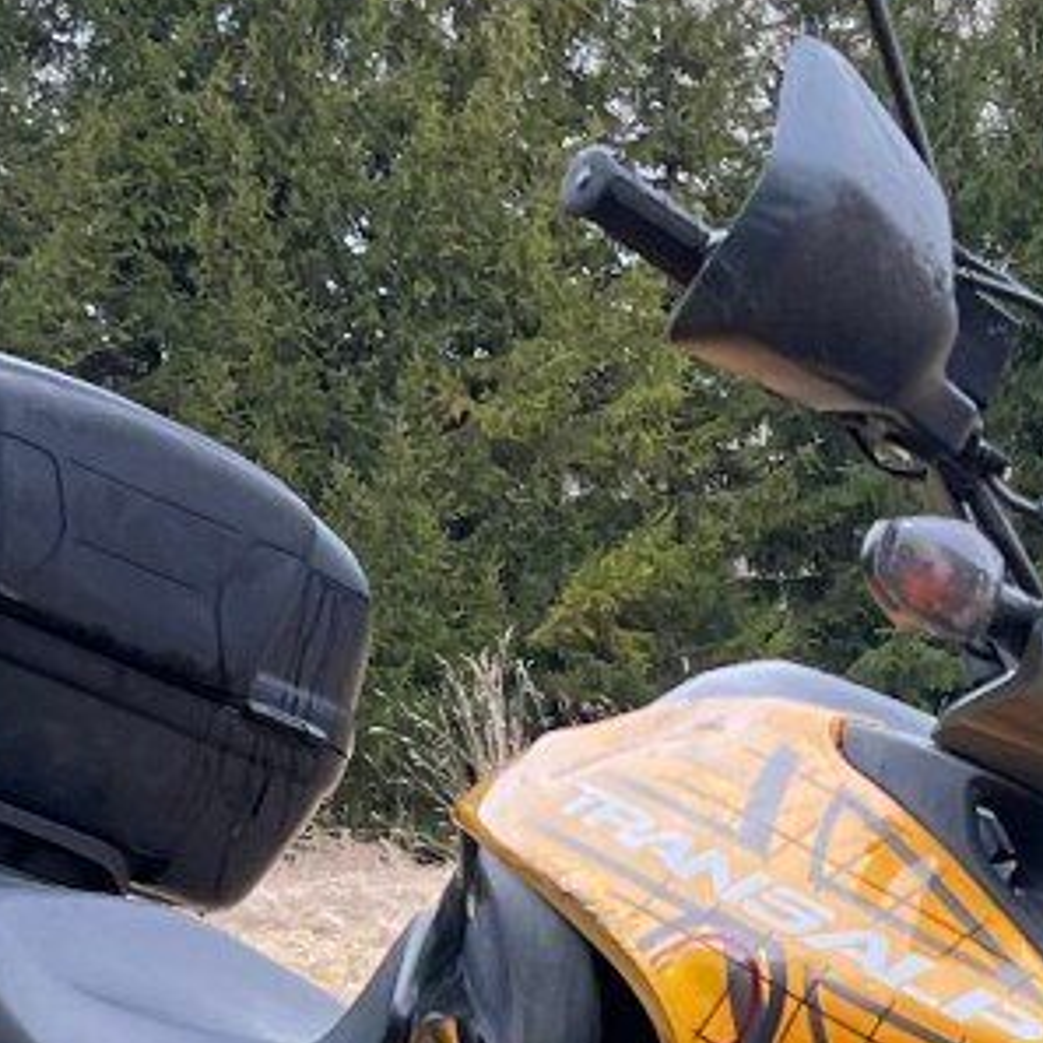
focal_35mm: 151
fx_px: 5147
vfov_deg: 11.1
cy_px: 1617
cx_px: 1082
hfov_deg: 11.4
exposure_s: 1/121
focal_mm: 5.7
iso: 80
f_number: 1.5
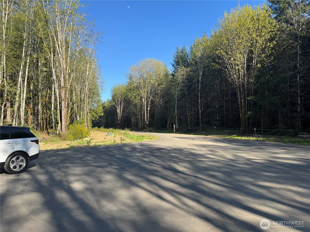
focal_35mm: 24
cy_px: 116
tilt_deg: +1.8
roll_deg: +1.2
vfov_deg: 56.8
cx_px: 155
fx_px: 215
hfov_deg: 71.6
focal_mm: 6.76
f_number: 1.78
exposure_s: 1/1678
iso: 80
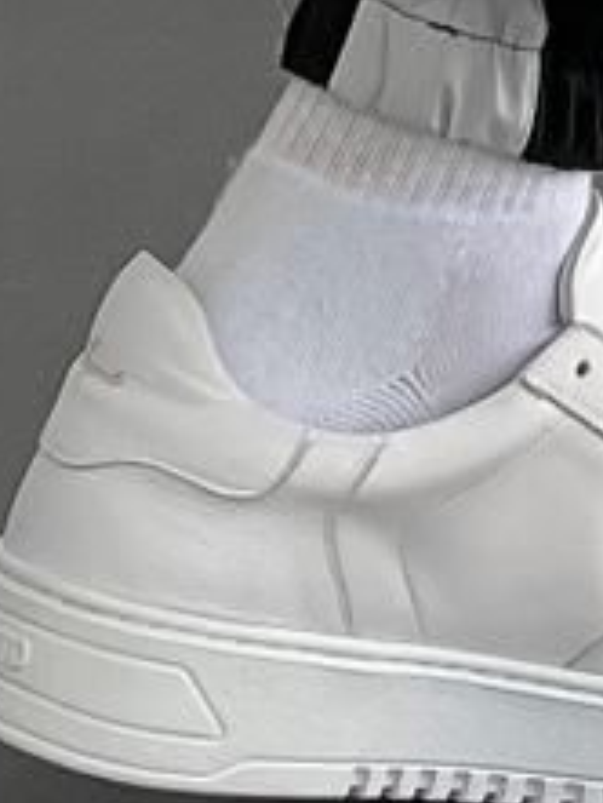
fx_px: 4873
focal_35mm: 210
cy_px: -1228
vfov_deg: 8.5
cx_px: 1021
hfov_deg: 6.9
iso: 32
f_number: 1.8
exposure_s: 1/120
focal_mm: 3
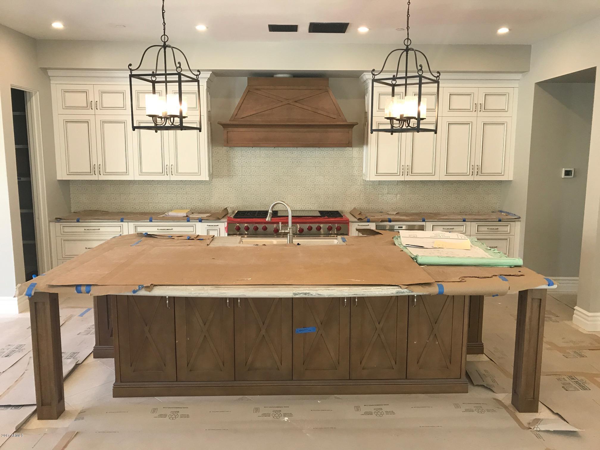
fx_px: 485
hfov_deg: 63.4
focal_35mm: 28
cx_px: 300
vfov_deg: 49.7
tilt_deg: -8.5
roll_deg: -0.6
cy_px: 225
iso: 25
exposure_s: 1/30
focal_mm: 3.99
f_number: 1.8
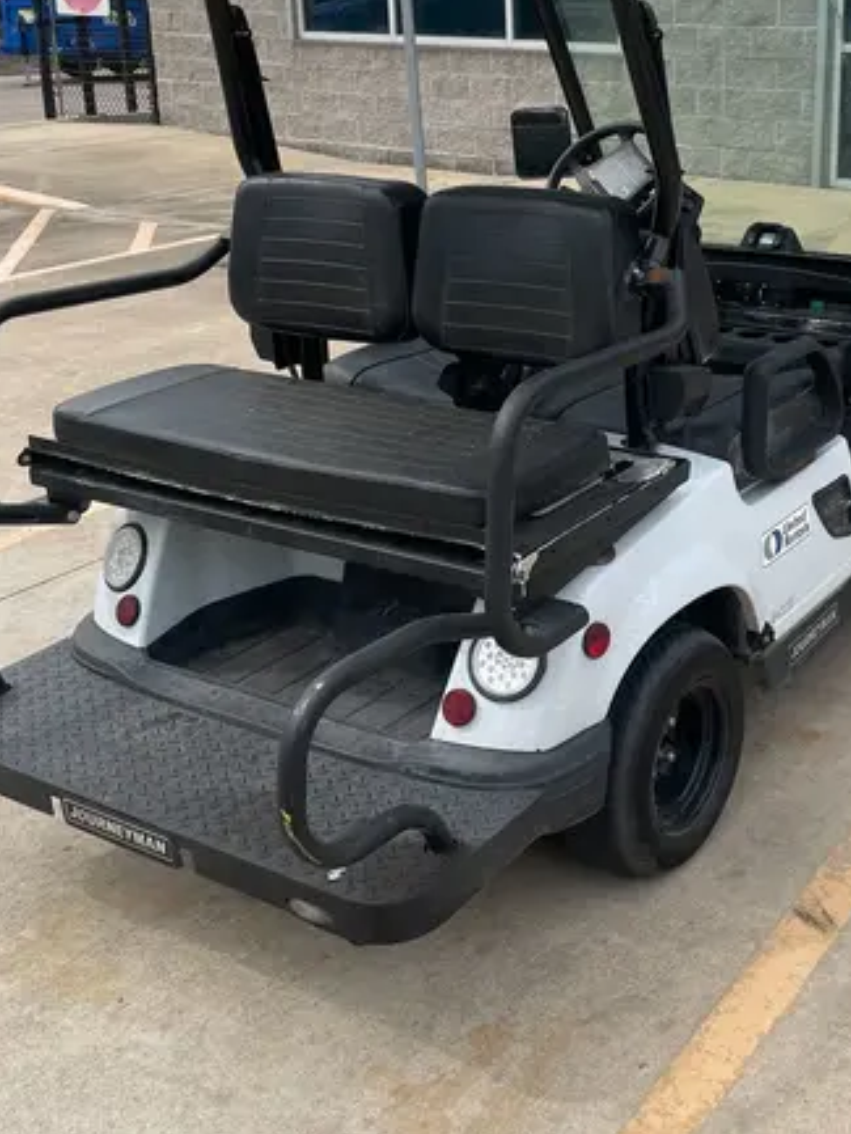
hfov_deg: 32.1
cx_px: 668
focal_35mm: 44
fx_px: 1442
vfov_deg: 42.4
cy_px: 381
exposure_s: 1/2132
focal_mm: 4.2
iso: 50
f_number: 1.6
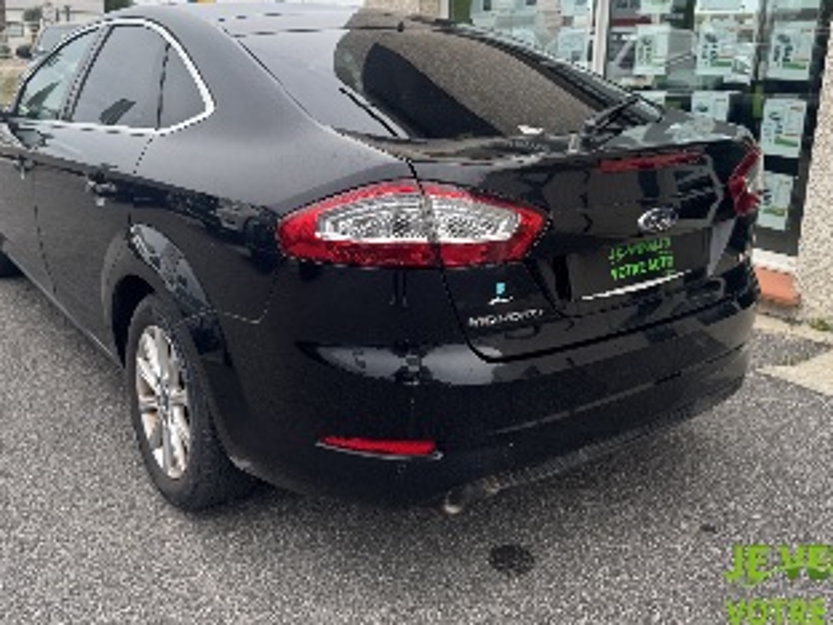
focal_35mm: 32
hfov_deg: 56.7
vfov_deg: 43.8
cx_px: 376
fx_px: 770
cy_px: 230
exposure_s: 1/864
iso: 80
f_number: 1.78
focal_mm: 6.76
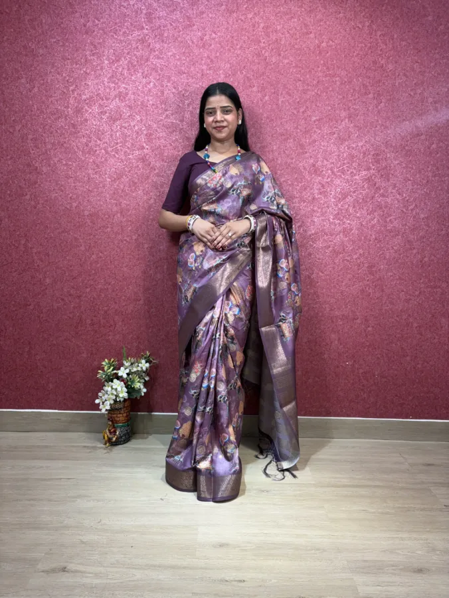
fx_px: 450
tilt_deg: -6.1
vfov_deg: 67.3
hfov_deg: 53.1
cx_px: 224
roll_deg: -0.8
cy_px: 299
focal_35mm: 26
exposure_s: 1/122
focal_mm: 5.96
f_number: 1.6
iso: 32
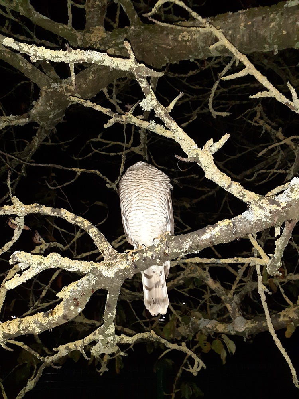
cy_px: 200
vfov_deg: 65.3
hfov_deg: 51.4
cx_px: 150
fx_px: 311
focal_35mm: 27
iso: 1000
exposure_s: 1/17
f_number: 1.9
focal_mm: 3.6
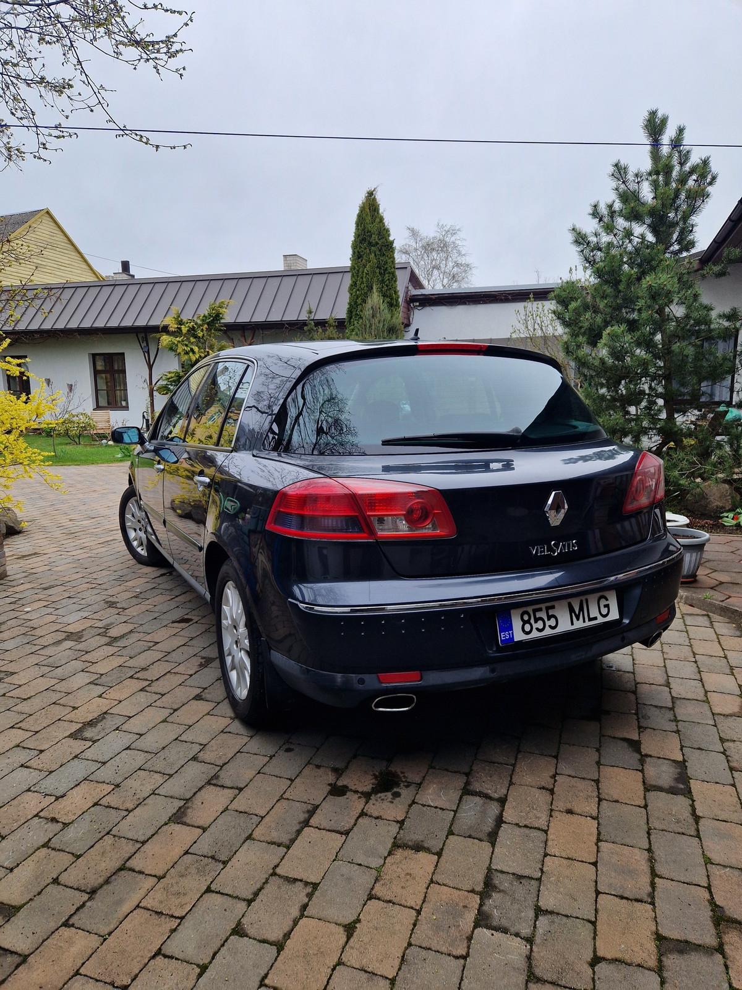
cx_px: 371
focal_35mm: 23
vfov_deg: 73.9
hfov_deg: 58.9
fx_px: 657
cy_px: 495
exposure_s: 1/566
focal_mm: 5.4
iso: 50
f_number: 1.8
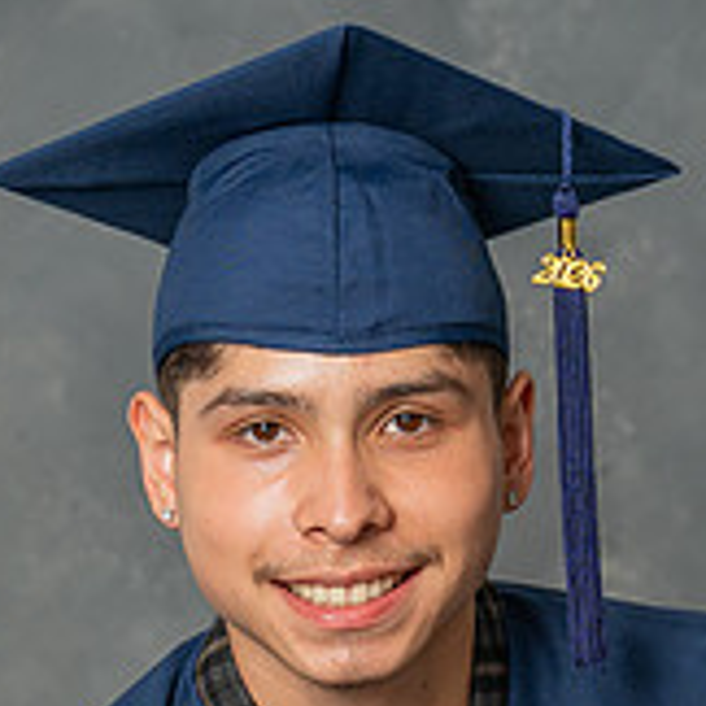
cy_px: 916
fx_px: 5123
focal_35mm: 222
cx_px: 526
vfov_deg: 7.8
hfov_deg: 7.9
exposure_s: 1/200
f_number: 4
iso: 200
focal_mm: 52
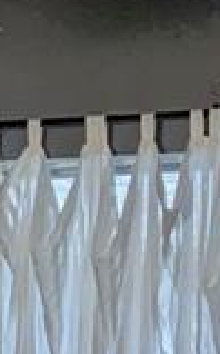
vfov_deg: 9.2
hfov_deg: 5.8
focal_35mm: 216
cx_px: -287
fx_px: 2078
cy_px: 679
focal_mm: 4.38
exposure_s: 1/120
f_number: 1.73
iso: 167
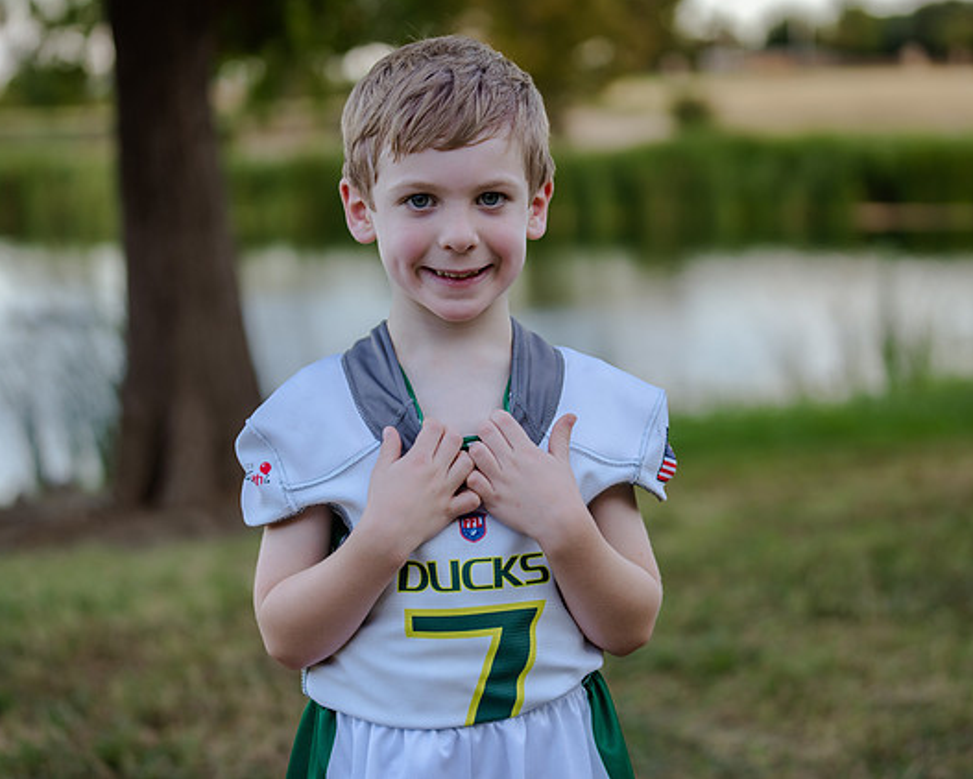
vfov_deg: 19.2
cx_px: 509
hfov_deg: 23.8
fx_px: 2305
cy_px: 386
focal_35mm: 80
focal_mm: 70
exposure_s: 1/320
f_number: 2.8
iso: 160
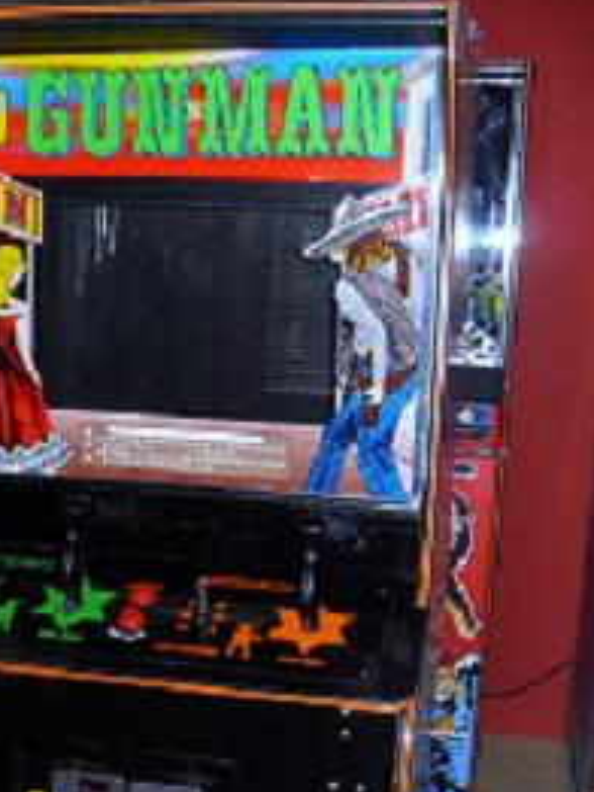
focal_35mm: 57
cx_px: 176
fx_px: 1303
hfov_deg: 25.5
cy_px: 598
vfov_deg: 33.1
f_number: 2.8
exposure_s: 1/45
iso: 160
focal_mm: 6.3
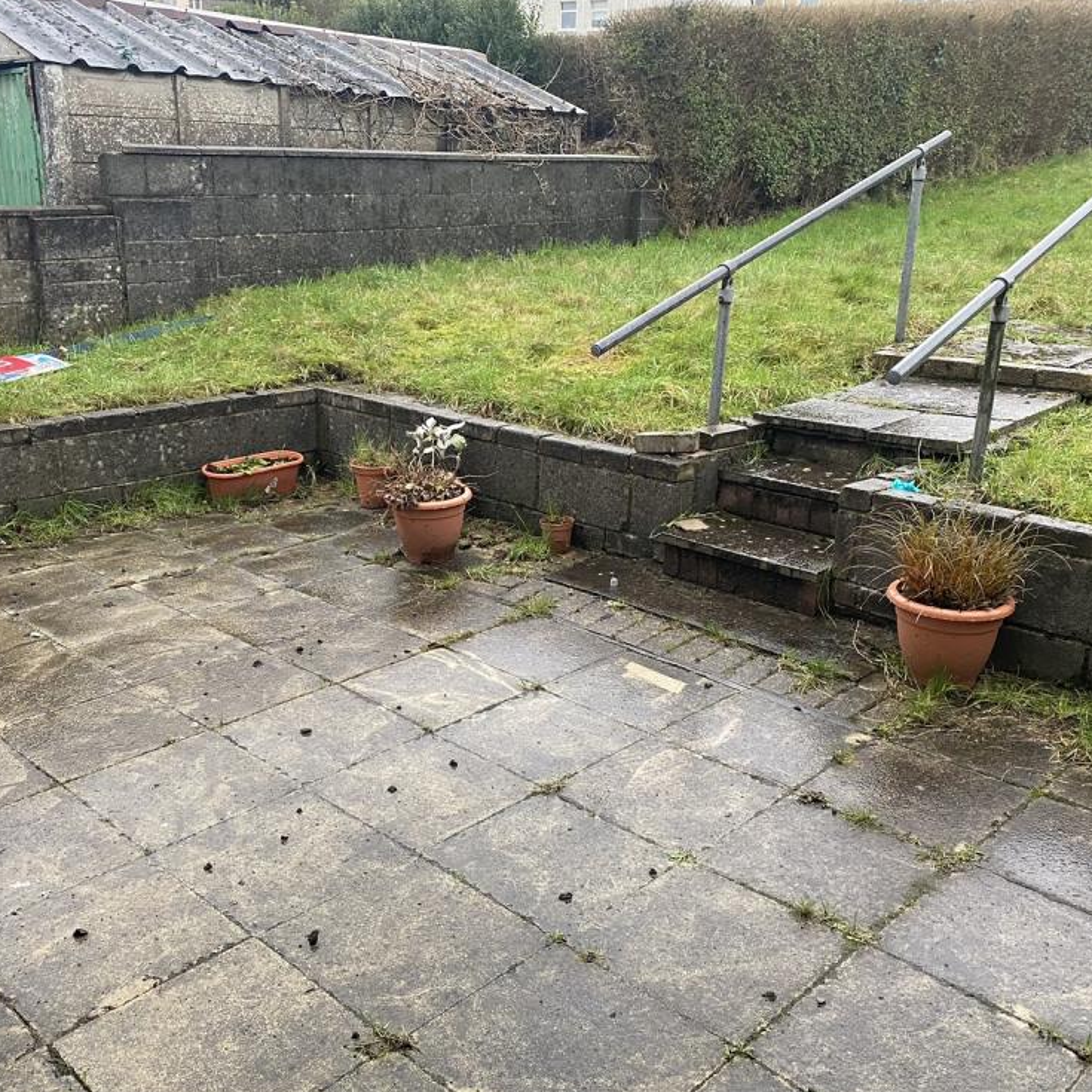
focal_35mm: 32
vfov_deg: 51.1
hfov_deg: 50.9
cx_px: 468
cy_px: 559
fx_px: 1142
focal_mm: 4.25
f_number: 1.8
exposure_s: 1/60
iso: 125
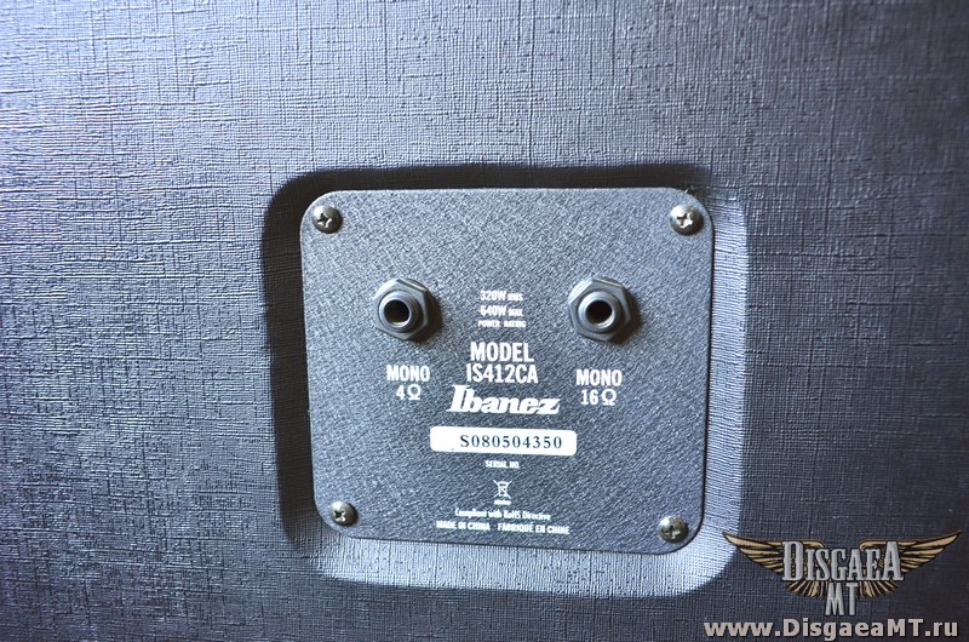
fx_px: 752
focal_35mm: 28
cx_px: 484
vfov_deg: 46.2
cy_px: 321
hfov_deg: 65.6
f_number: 4
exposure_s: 1/40
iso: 400
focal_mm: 18.5
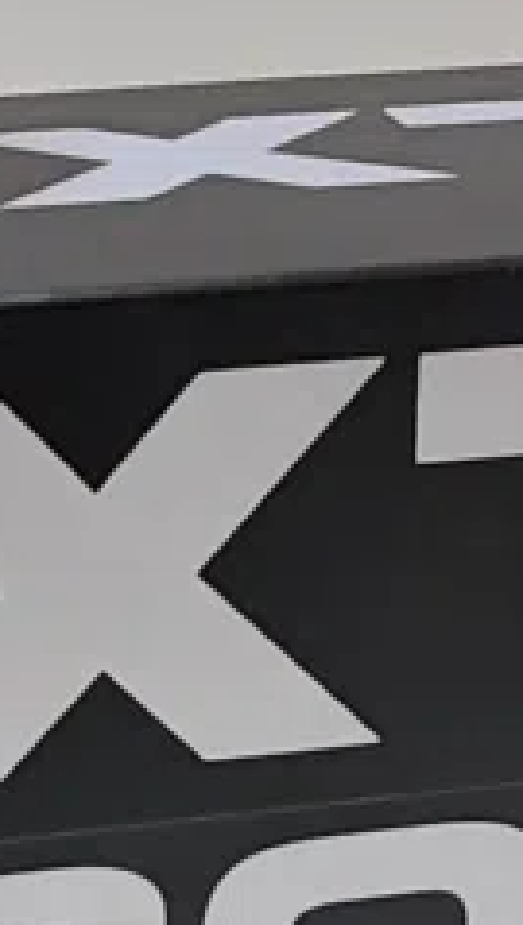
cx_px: 267
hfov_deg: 11.9
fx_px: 2507
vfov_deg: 20.4
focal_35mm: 102
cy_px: 871
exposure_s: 1/33.3
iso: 800
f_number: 2.05
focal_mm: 1.83
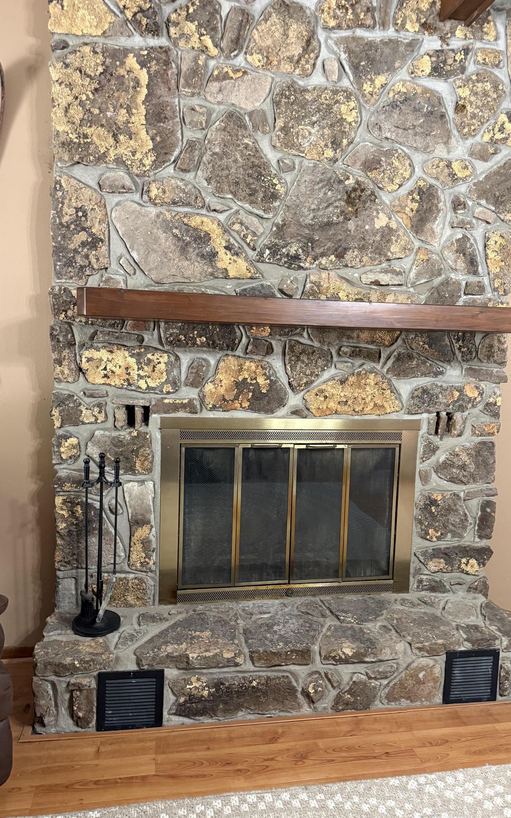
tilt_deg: -6.9
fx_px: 579
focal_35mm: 26
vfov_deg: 70.4
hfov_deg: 47.5
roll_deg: -3.3
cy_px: 417
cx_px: 279
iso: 640
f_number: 1.78
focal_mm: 6.76
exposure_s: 1/60
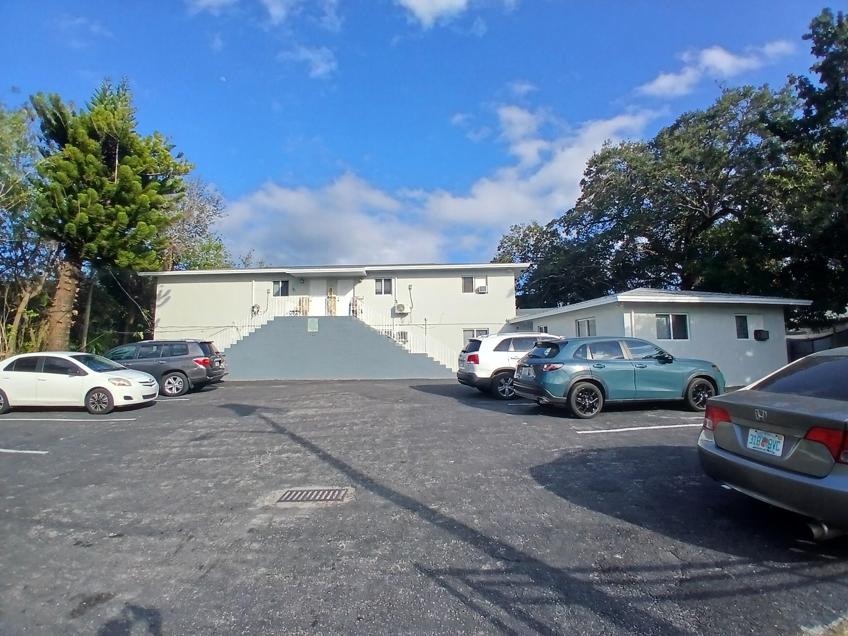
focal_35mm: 17
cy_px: 318
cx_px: 424
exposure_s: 1/1033
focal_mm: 1.4
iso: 50
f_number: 2.2
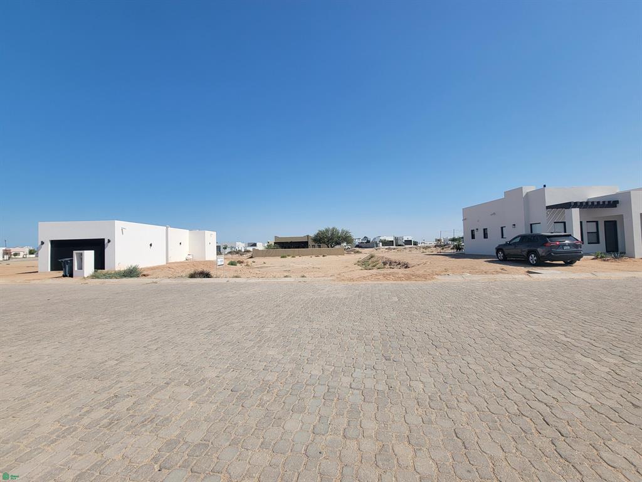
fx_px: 241
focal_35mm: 13
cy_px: 241
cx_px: 321
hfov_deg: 106.2
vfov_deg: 89.9
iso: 50
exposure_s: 1/2835
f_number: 2.2
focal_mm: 2.2
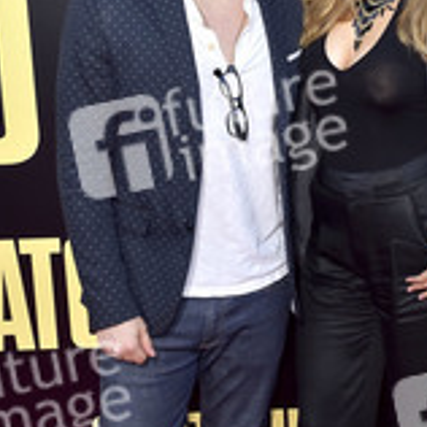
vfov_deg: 16.9
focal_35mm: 103
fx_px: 1437
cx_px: 288
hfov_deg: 16.9
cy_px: 270
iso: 500
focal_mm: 48
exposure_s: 1/320
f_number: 6.3
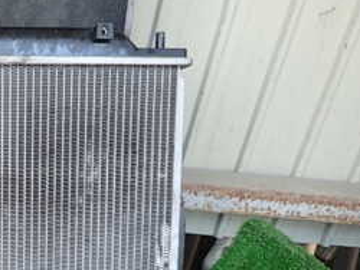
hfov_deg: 28.4
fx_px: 625
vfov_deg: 23.4
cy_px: 271
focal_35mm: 60
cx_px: -62
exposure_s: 1/80
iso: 100
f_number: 2
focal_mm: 4.5
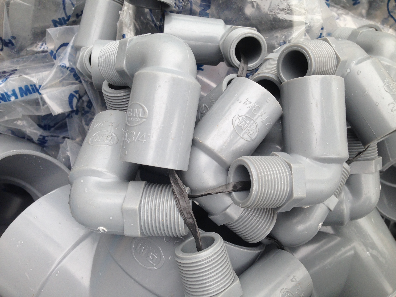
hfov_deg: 55.4
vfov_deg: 42.9
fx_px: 378
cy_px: 148
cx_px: 198
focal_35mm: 33
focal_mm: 4.12
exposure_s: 1/313
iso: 50
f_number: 2.4
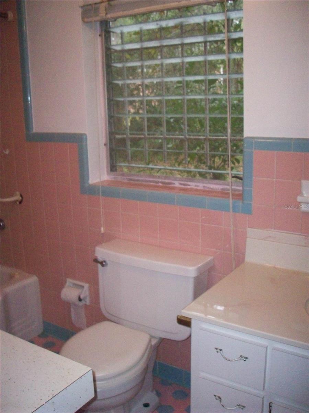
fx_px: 440
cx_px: 154
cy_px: 206
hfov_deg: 38.7
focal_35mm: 37
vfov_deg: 50.1
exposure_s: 1/128
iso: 400
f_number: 2.8
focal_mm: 6.2
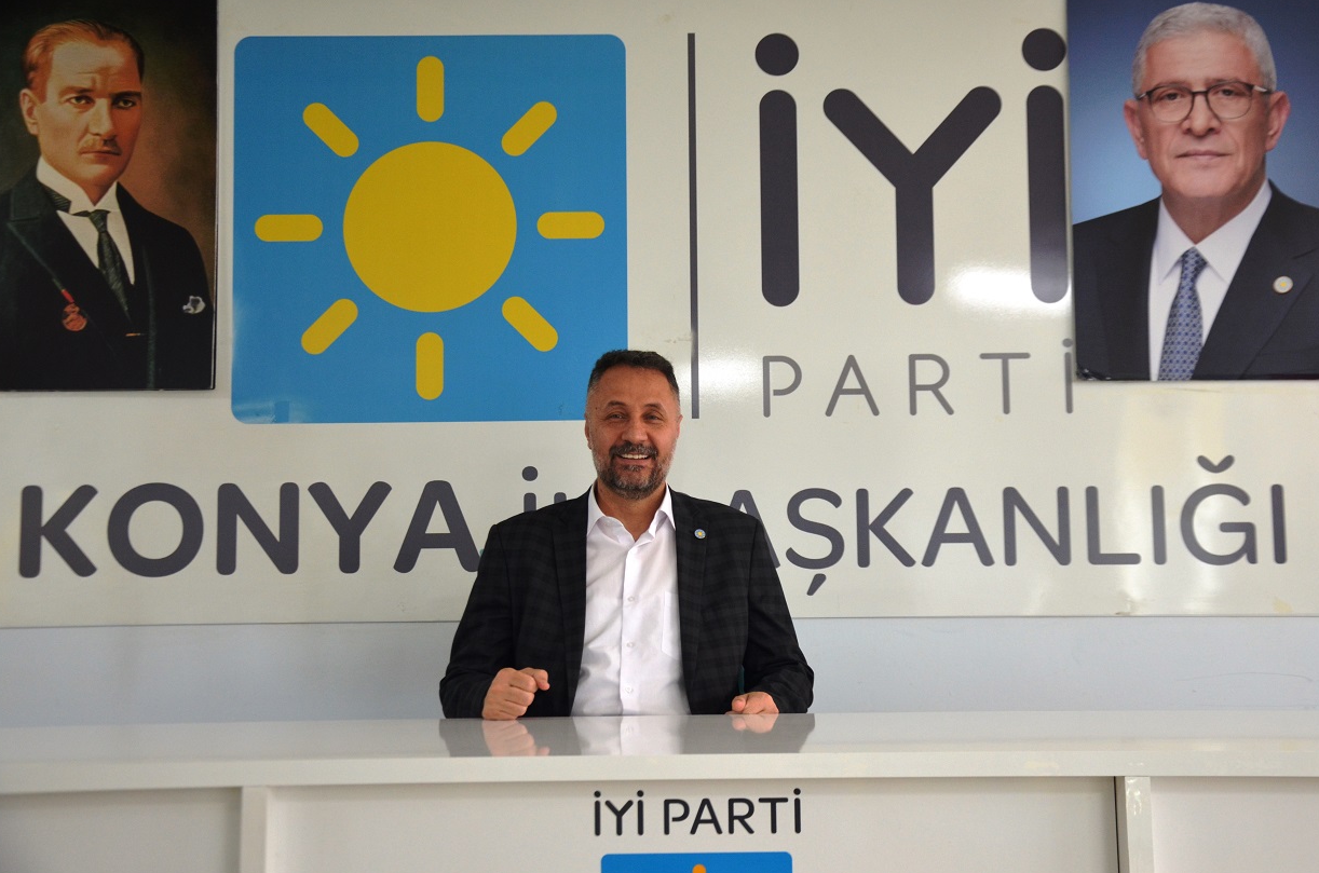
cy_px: 430
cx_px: 676
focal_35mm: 44
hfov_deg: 44.6
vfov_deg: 30.4
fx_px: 1609
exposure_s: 1/60
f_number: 4
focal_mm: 28
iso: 640
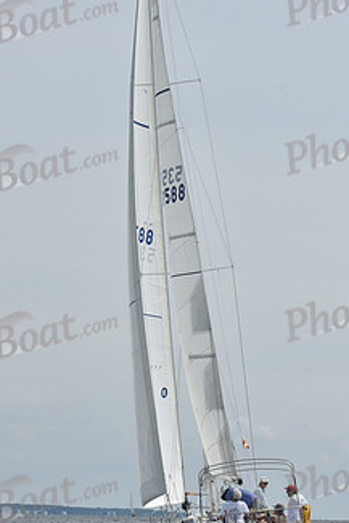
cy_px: 240
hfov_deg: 10.2
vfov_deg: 15.3
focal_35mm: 134
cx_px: 202
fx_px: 1946
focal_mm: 75
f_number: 10
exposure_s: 1/1250
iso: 320
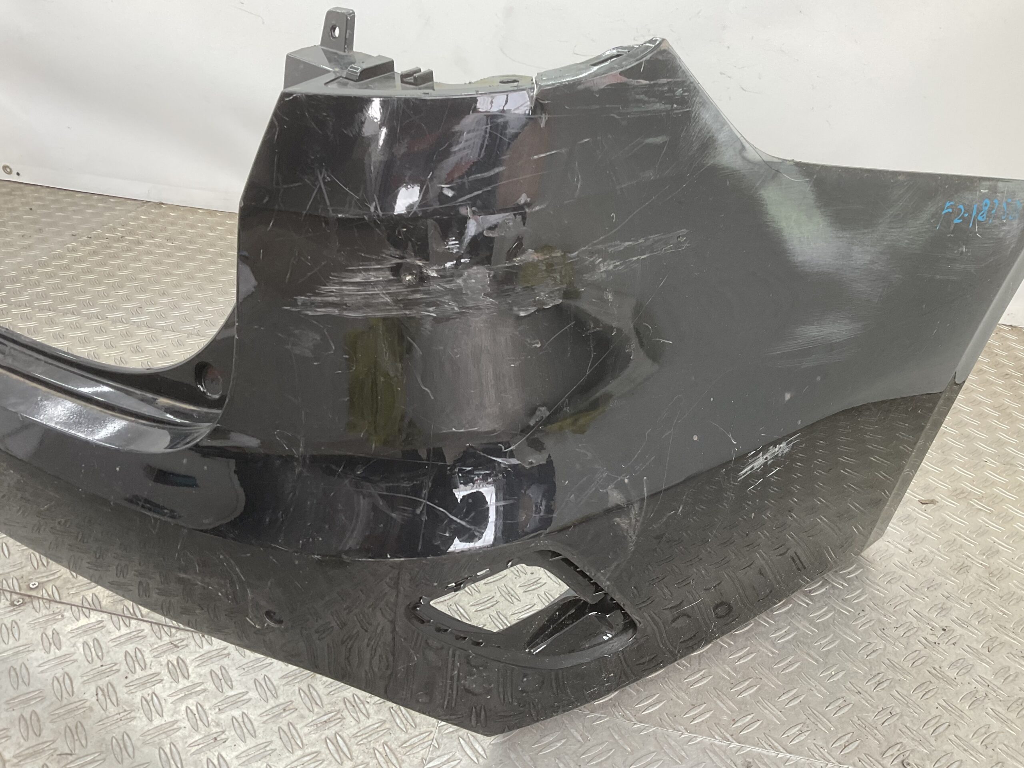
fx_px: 858
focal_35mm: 29
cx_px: 512
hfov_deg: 61.7
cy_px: 384
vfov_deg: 48.2
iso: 50
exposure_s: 1/120
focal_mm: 3
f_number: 1.8
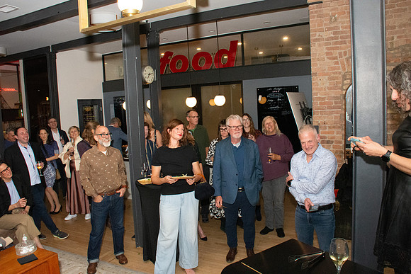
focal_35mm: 27
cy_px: 137
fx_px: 308
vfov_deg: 48.0
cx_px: 206
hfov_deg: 67.4
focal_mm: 18
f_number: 10
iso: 5000
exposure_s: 1/160
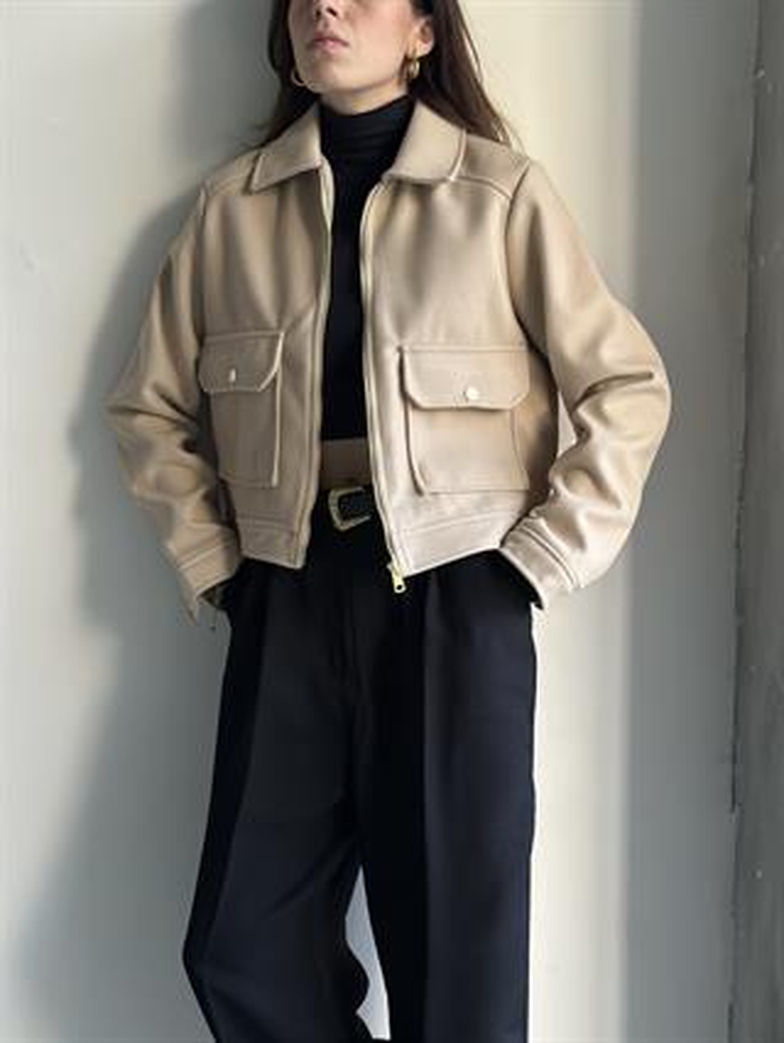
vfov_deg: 39.6
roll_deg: -0.4
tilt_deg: -7.4
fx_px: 1448
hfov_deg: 30.3
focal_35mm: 48
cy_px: 522
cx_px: 392
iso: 320
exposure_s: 1/60
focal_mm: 6.86
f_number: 1.78
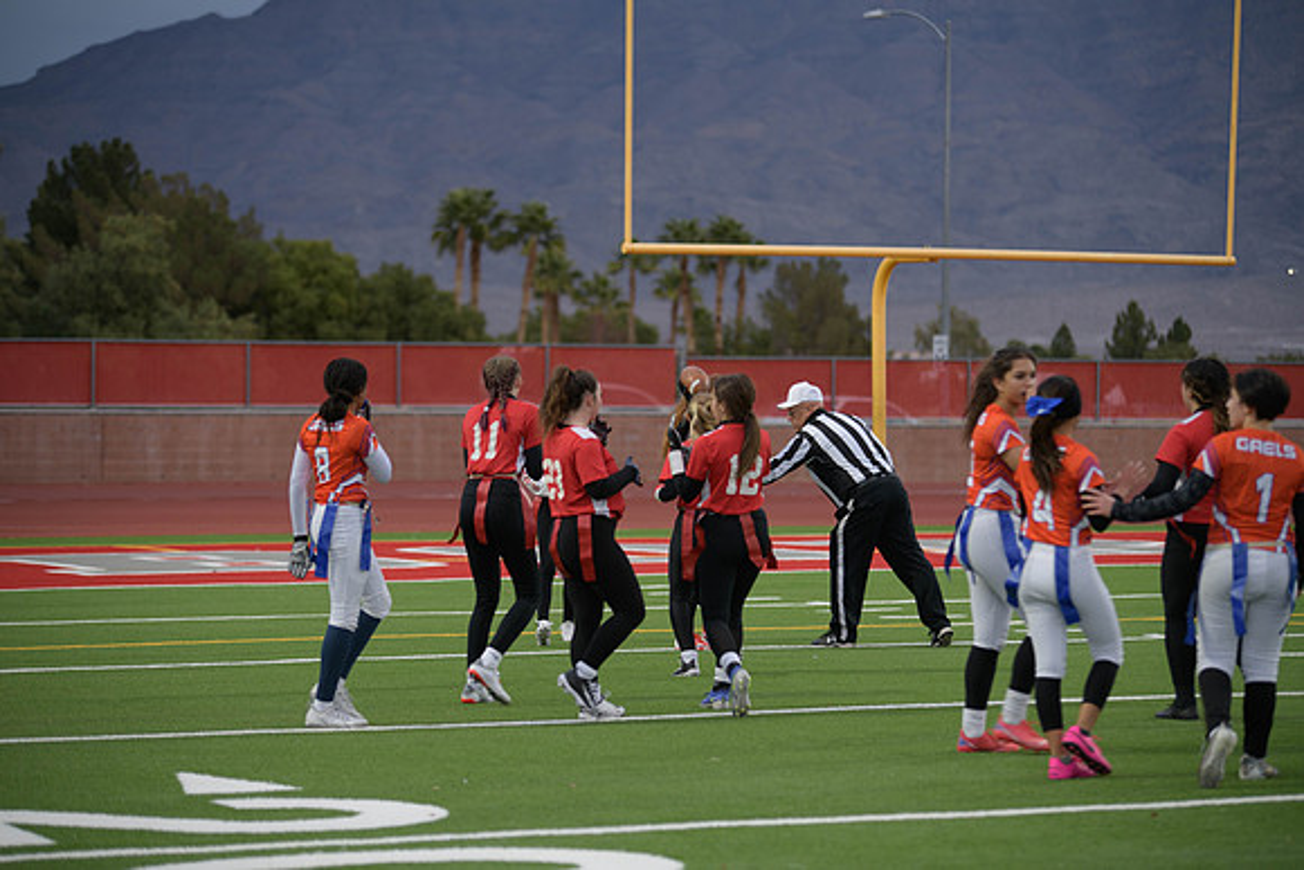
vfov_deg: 11.4
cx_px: 652
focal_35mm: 120
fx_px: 4347
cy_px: 435
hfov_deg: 17.1
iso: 250
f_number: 2.8
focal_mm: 120
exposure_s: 1/200
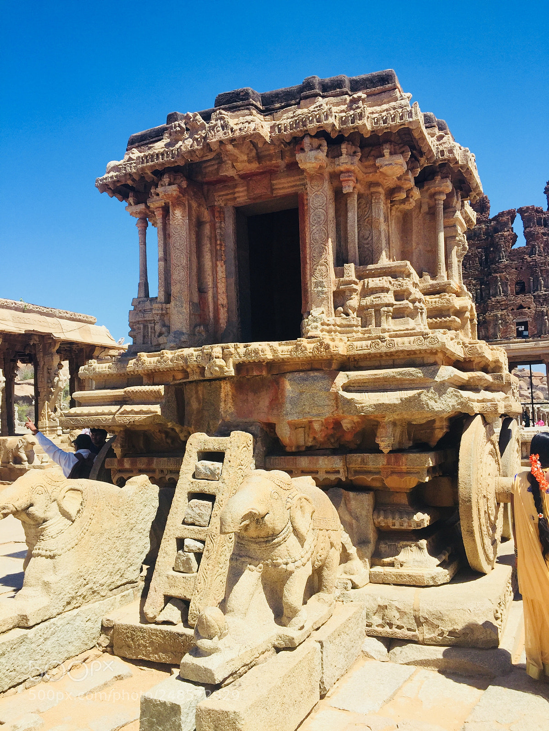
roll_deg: +0.4
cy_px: 366
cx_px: 274
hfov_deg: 48.2
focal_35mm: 29
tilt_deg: +5.4
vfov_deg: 61.7
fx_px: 613
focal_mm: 4.15
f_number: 2.2
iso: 32
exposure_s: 1/1412
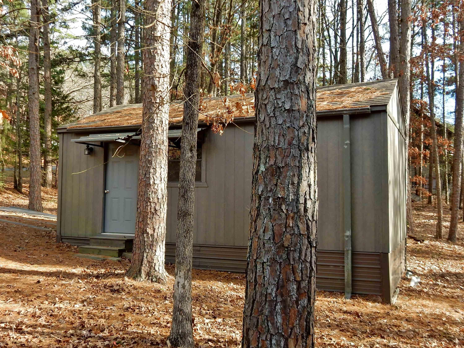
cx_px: 226
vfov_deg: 38.7
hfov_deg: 50.1
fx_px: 496
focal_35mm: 37
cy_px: 174
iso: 125
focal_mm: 6.4
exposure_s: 1/125
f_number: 4
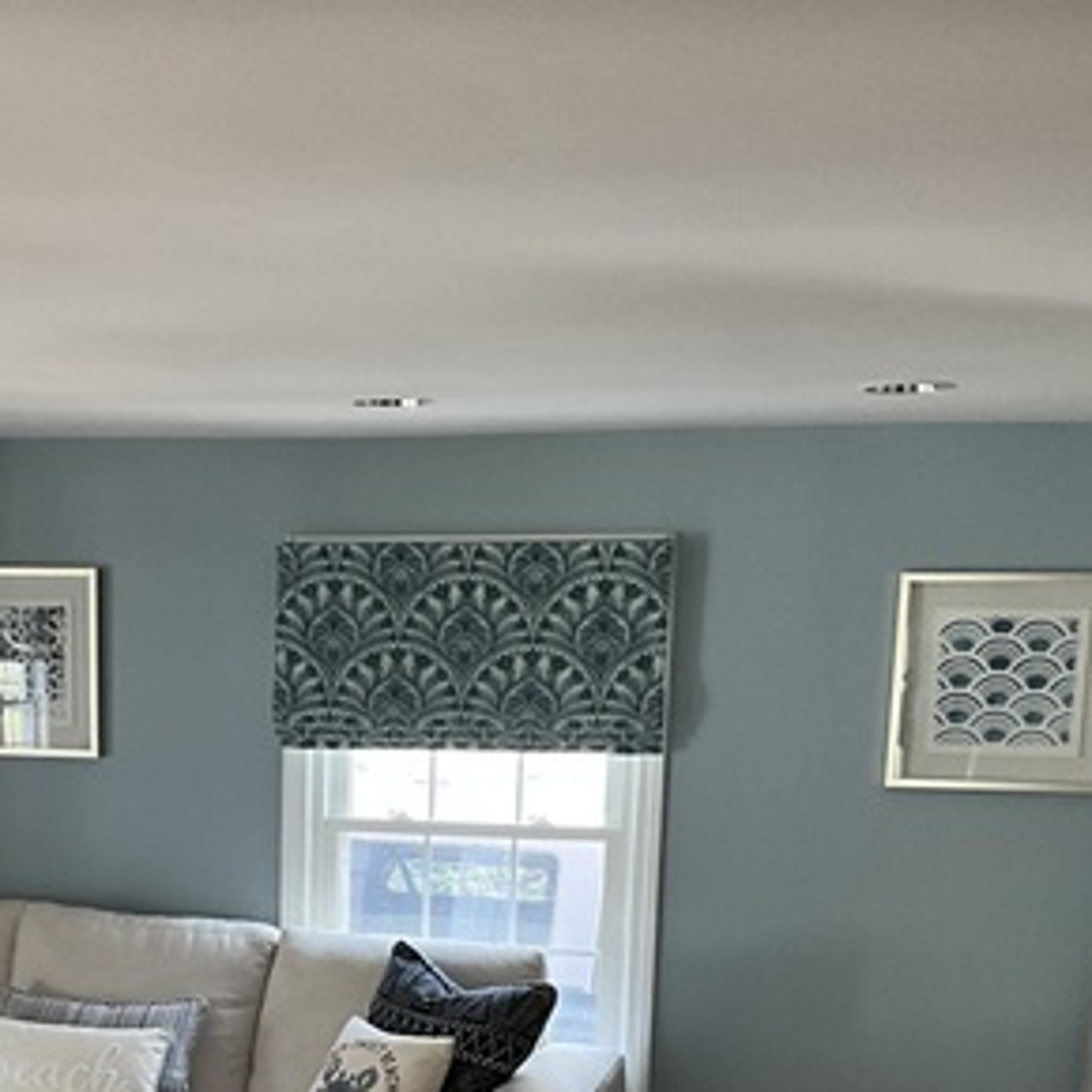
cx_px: 264
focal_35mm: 59
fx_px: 2106
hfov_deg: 28.6
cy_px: 1015
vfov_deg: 27.8
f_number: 1.8
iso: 200
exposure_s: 1/60
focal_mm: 3
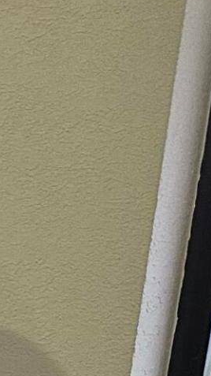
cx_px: -769
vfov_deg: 12.1
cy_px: 752
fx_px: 1573
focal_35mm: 158
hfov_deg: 5.9
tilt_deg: -16.6
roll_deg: -0.2
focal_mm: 6.86
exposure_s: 1/120
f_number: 1.78
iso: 200
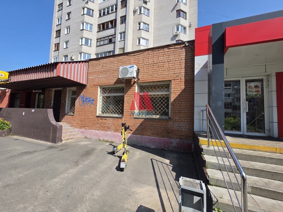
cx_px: 142
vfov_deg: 89.9
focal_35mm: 13
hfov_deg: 106.2
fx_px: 106
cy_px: 106
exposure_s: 1/1723
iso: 40
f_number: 1.9
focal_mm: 2.2
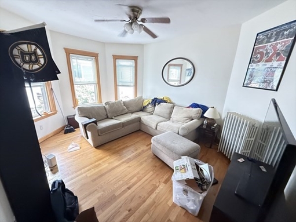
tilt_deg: -15.3
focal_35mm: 14
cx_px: 148
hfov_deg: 102.1
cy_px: 111
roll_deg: -1.1
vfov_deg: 85.7
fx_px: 120
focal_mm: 2.22
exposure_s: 1/60
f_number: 2.2
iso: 800
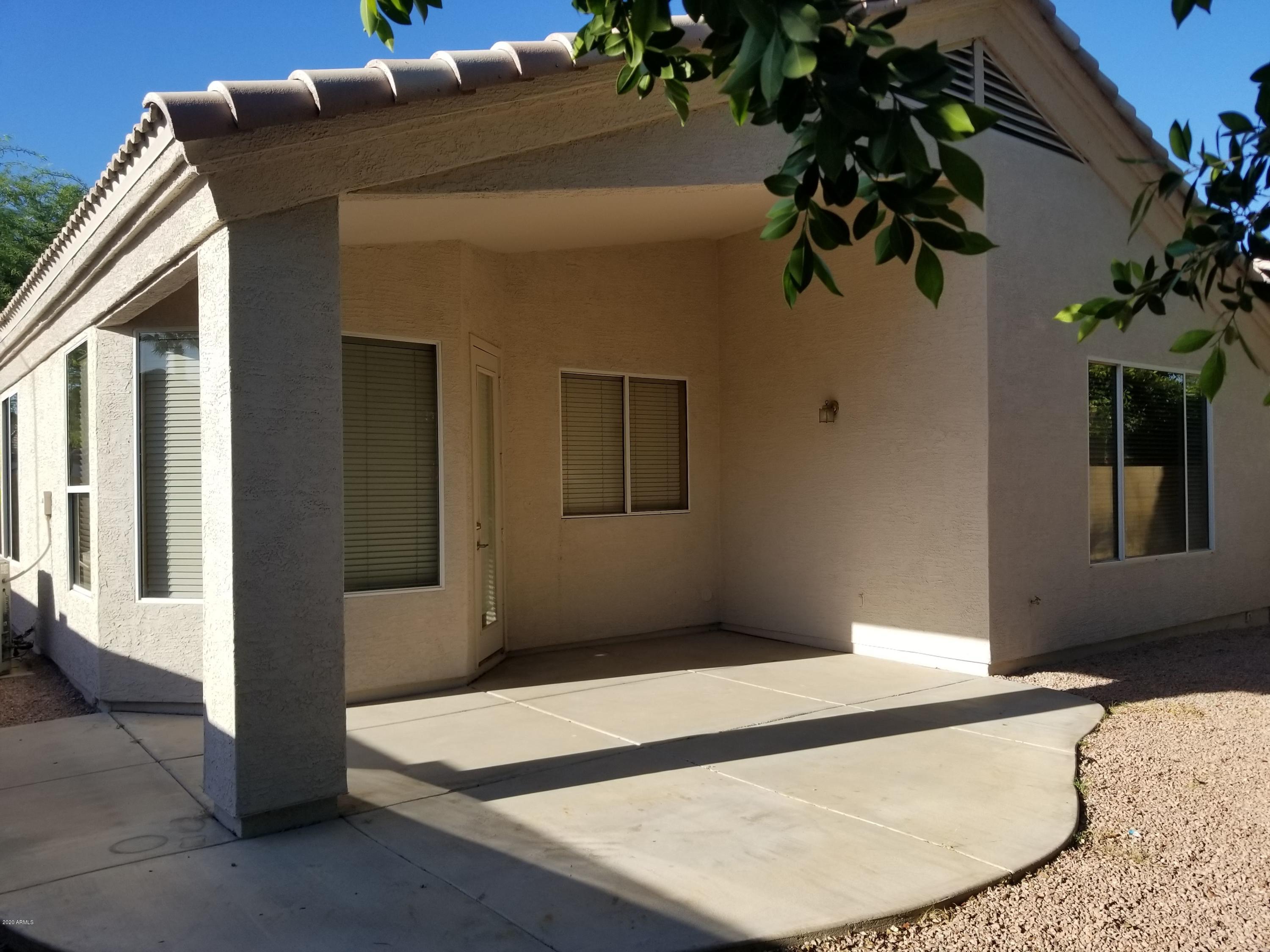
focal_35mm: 26
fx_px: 954
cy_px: 476
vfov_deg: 53.1
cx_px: 635
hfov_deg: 67.3
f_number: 1.7
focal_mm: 4.3
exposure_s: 1/1604
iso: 50
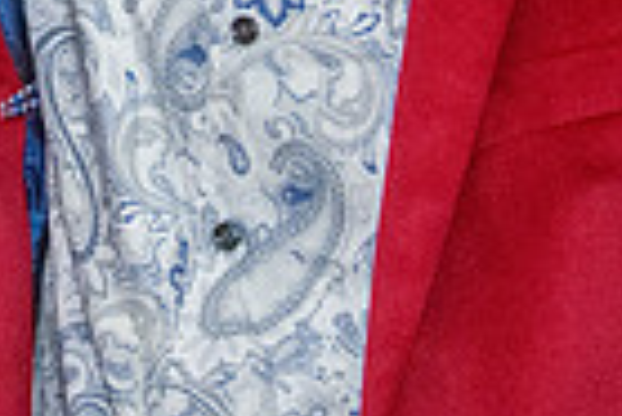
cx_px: -13
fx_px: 5621
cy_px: -329
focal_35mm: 325
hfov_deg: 6.3
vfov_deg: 4.2
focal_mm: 52
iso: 5000
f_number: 14
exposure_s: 1/250
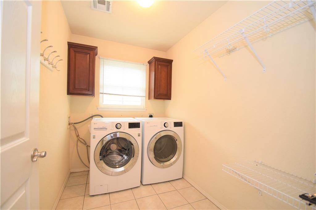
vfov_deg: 77.3
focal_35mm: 15
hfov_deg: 100.4
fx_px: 132
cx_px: 158
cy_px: 105
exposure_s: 1/80
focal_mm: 10
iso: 800
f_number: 4.5
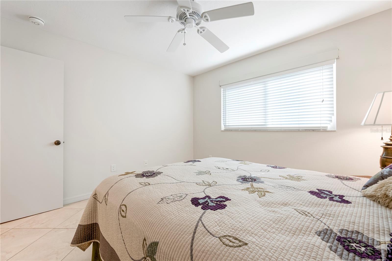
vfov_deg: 75.5
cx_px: 196
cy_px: 130
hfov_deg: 98.6
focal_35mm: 16
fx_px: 169
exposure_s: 1/8
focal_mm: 15.5
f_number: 8
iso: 500
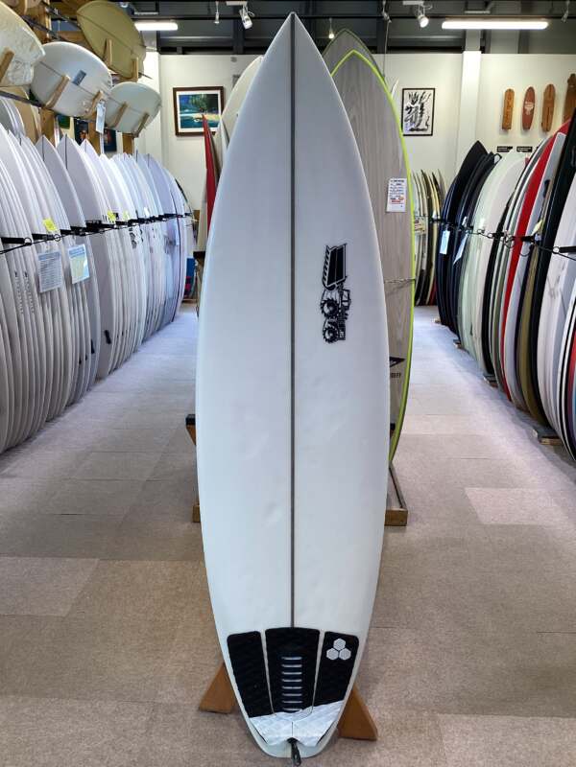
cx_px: 288
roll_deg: +0.3
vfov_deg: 58.4
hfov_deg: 45.4
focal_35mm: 31
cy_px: 384
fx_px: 688
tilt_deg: -15.5
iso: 50
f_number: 2.4
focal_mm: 3.3
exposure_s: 1/50
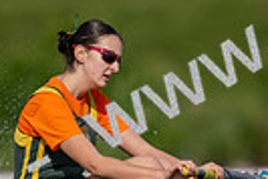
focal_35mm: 2609
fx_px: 19444
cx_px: 332
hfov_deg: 0.8
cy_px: 154
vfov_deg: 0.5
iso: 220
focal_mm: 600
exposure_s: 1/2500
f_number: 4
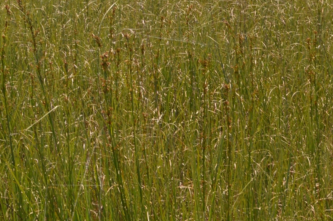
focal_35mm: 165
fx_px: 1524
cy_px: -57
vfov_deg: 8.2
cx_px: -16
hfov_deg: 12.3
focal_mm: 29
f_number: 9
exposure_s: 1/200
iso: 100
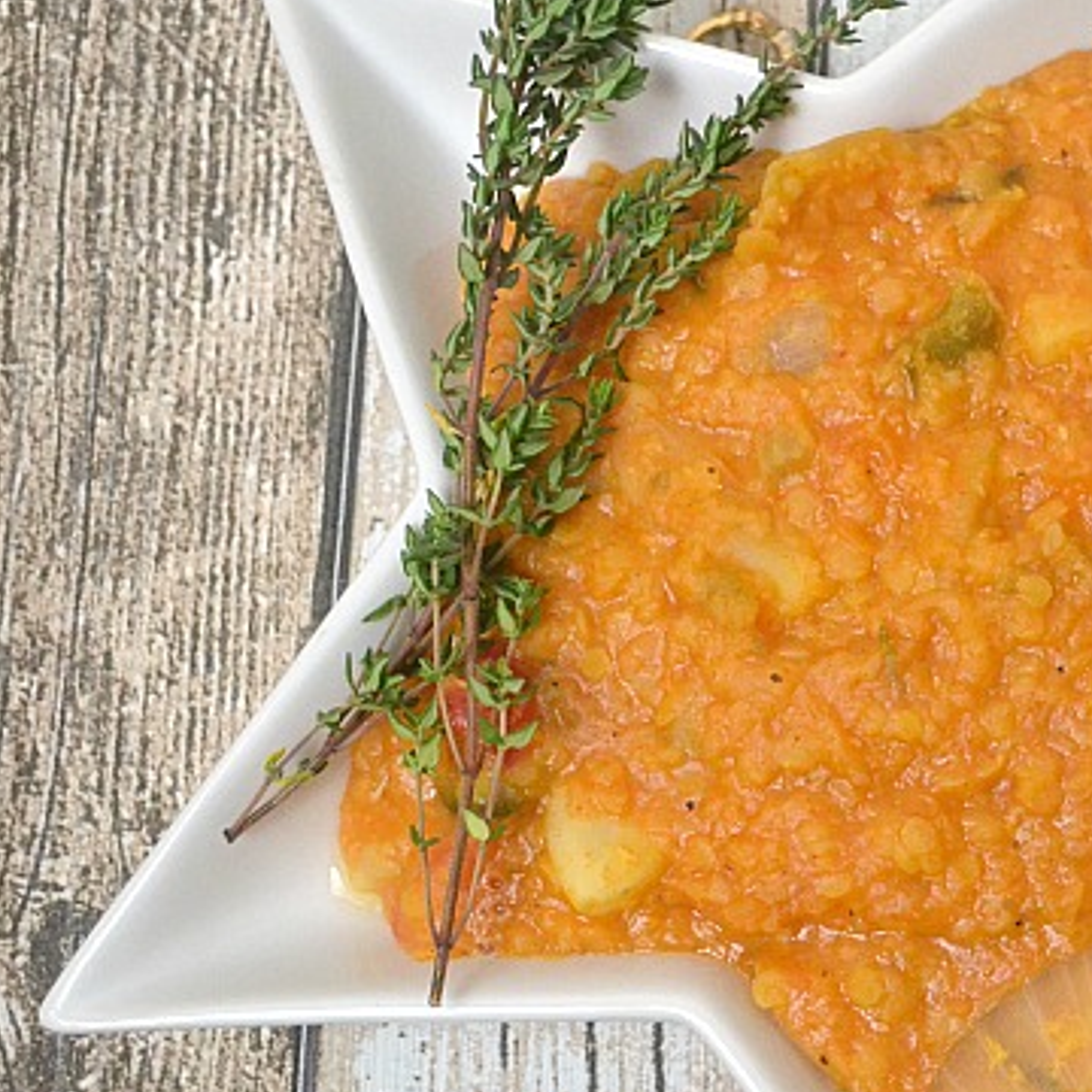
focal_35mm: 69
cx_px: 1028
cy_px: 634
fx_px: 2463
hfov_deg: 24.1
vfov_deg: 25.0
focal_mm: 26
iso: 3200
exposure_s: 1/125
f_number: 4.2
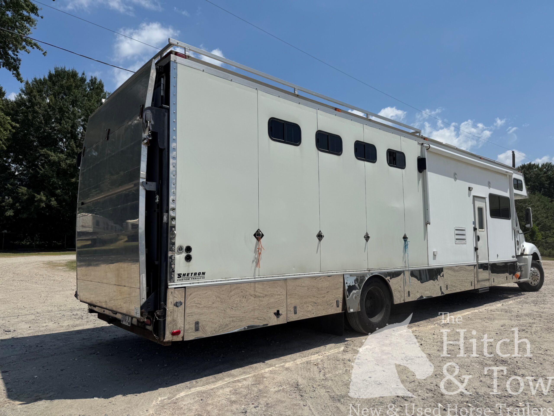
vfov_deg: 56.8
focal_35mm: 24
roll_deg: -0.3
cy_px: 208
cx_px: 277
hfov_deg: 71.6
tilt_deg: +2.6
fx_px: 384
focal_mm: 6.76
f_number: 1.78
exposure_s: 1/10417
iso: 80
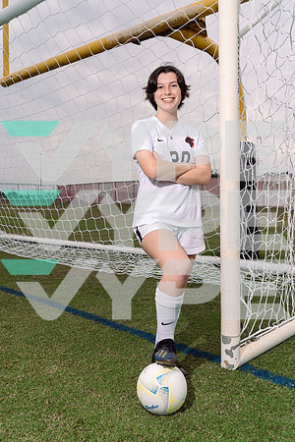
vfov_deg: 54.4
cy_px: 221
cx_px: 148
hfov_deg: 37.9
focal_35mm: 35
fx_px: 430
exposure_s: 1/250
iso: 160
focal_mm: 35
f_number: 7.1
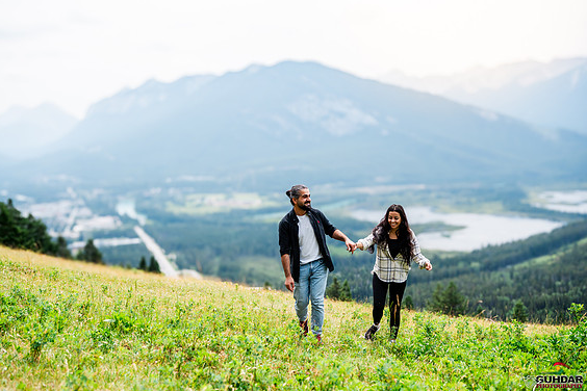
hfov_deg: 53.1
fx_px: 587
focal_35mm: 36
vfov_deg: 36.9
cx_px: 289
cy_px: 197
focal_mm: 35
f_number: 2
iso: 200
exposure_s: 1/8000
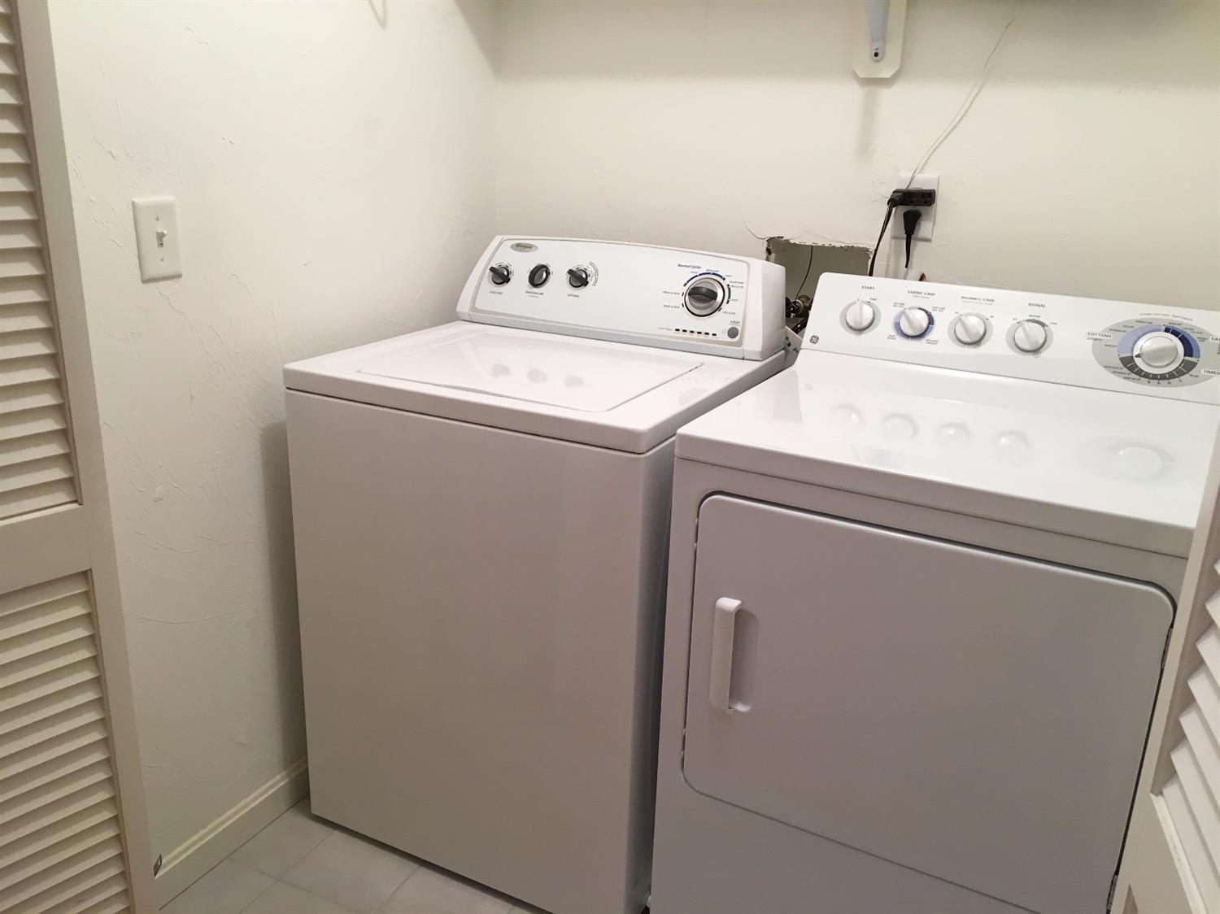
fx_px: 1022
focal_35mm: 29
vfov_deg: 48.2
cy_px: 457
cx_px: 610
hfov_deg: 61.7
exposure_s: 1/30
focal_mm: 4.15
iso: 50
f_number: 2.2
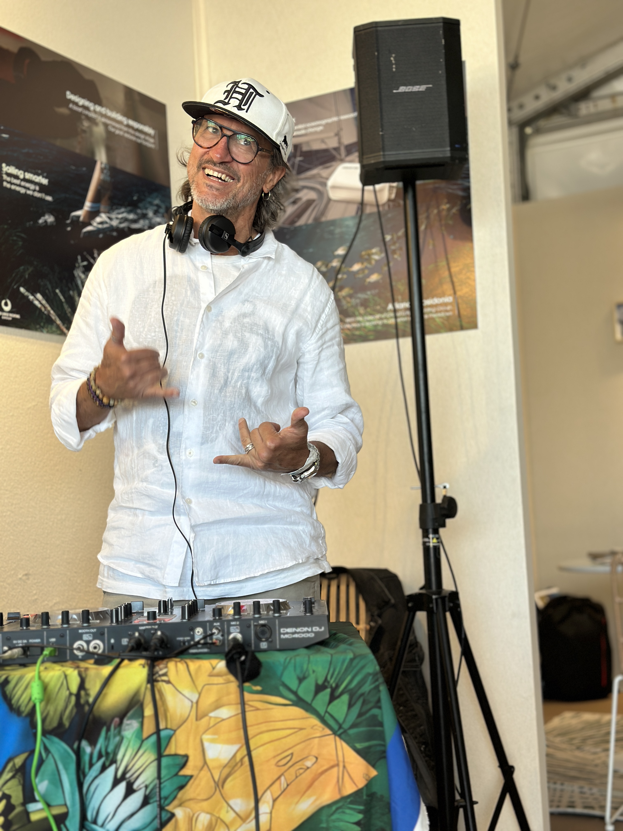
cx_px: 312
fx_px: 1152
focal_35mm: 48
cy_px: 416
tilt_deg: +5.5
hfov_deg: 30.3
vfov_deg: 39.7
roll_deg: +2.4
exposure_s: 1/112
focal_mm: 6.86
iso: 64
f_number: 1.78
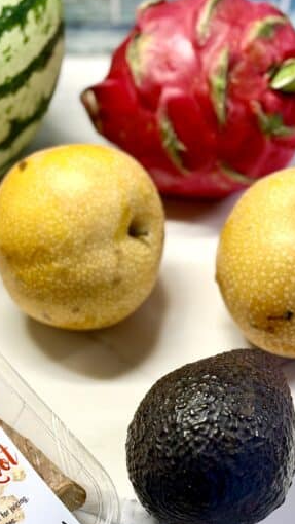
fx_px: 1070
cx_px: 43
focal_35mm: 77
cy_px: 282
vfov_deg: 27.5
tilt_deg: -44.3
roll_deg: +2.9
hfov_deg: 15.5
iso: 100
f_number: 1.78
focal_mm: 6.76
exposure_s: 1/120
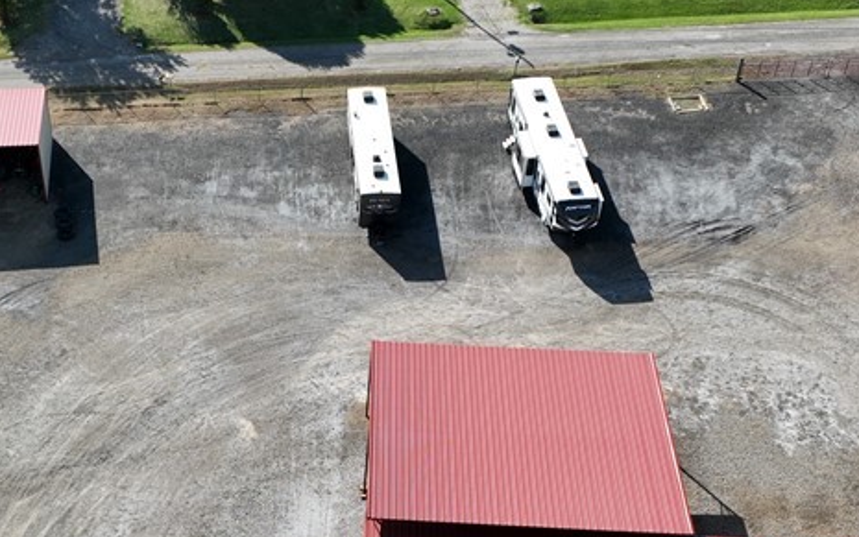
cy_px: 497
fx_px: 1311
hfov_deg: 35.9
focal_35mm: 56
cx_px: 277
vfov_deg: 22.5
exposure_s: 1/1600
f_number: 2.8
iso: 140
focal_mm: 12.29
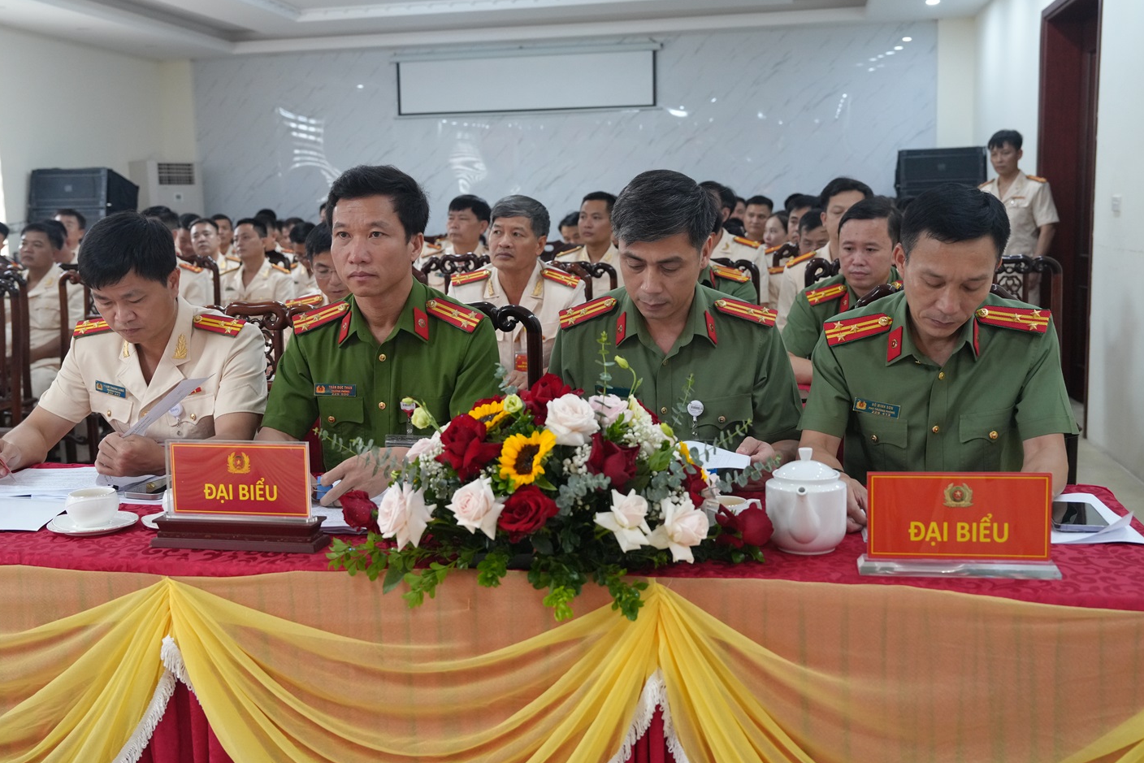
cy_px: 362
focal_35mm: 36
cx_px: 562
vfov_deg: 36.9
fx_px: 1144
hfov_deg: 53.1
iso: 2500
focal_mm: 33
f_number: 4
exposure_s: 1/160
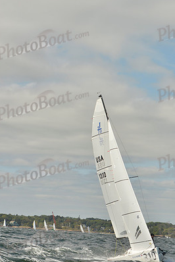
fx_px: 742
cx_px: 123
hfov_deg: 13.4
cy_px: 129
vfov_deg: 20.0
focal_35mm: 102
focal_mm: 70
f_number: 9
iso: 400
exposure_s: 1/1600
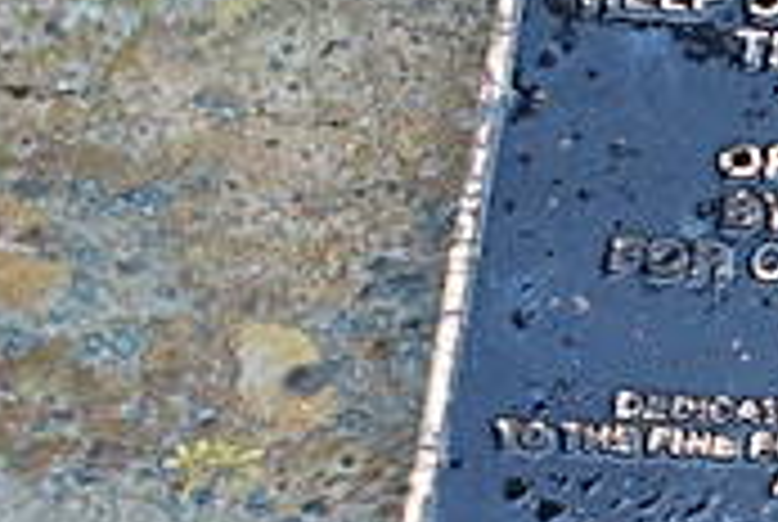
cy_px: 342
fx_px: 4200
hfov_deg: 10.2
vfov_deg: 7.1
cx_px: 1201
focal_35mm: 194
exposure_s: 1/60
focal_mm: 28
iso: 100
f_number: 6.3
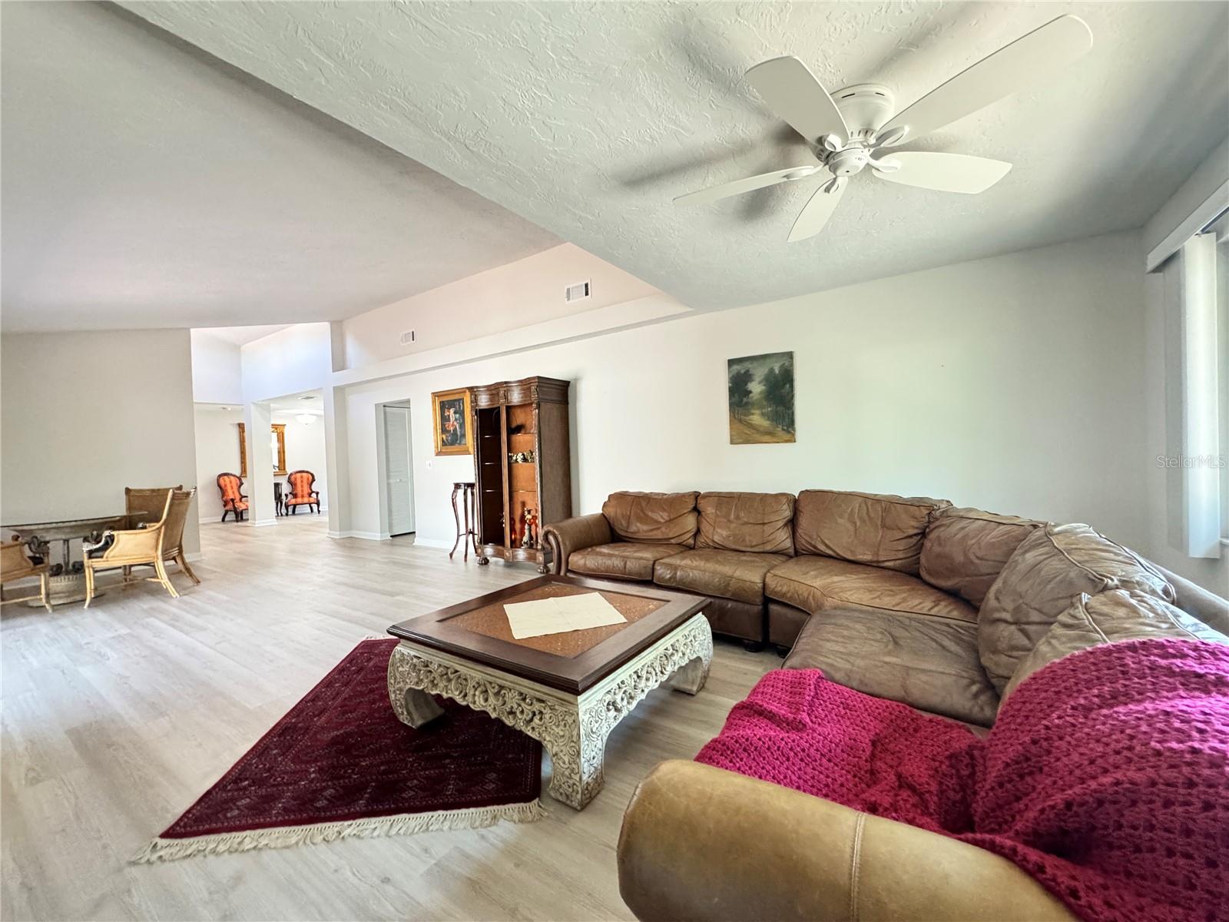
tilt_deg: -0.6
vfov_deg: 85.7
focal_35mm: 14
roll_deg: +2.2
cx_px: 614
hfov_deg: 102.1
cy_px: 461
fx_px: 497
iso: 800
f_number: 2.2
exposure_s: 1/60
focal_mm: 2.22
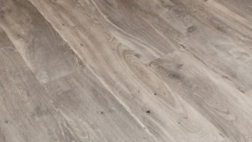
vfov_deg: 12.4
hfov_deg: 25.1
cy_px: -219
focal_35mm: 72
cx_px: 335
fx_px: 481
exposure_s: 1/60
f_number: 6.3
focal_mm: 14
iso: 640
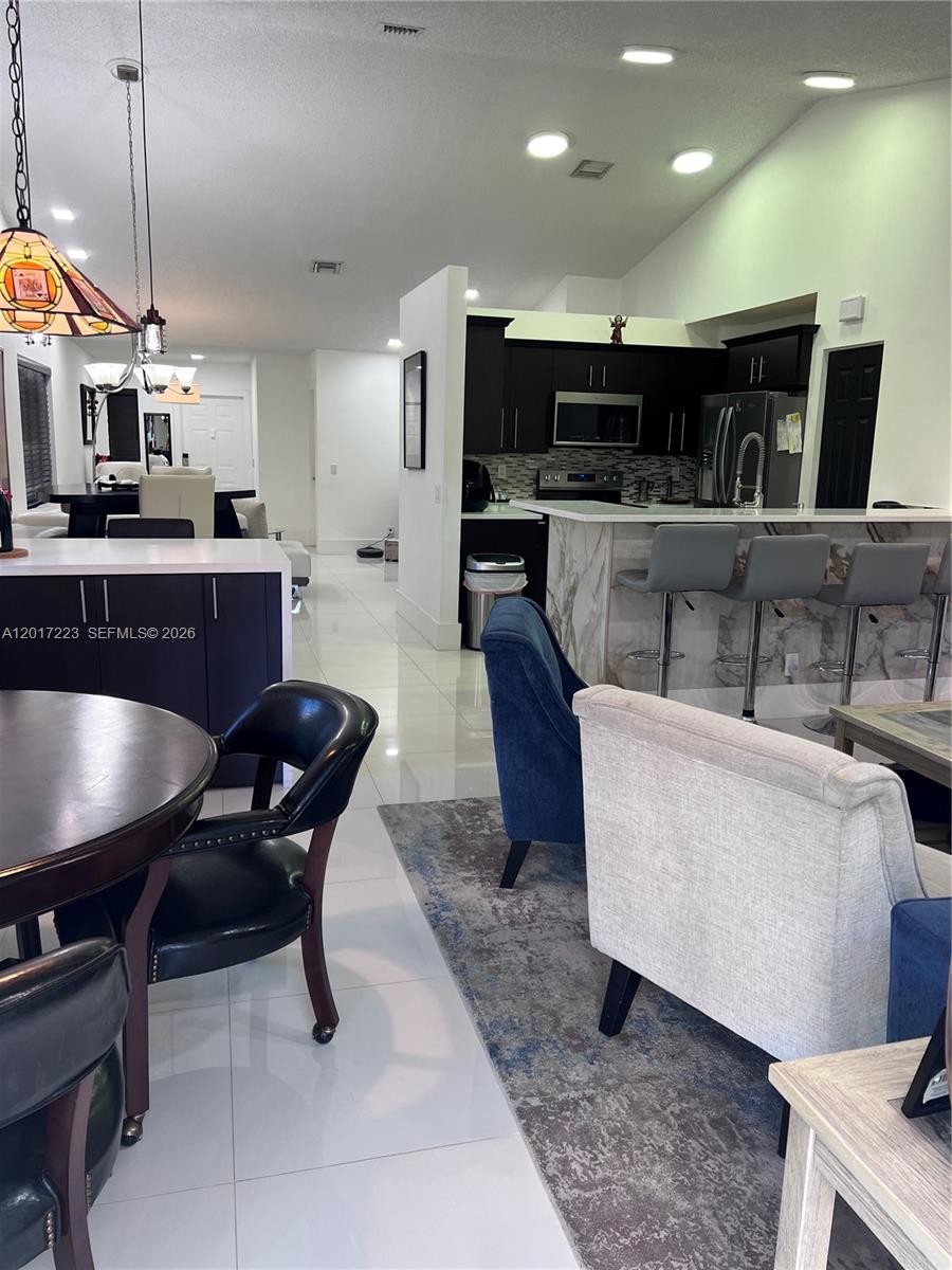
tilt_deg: -10.7
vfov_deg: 67.3
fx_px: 953
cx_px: 476
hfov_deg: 53.1
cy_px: 635
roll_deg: -1.3
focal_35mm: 26
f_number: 1.5
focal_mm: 5.7
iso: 100
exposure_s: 1/120
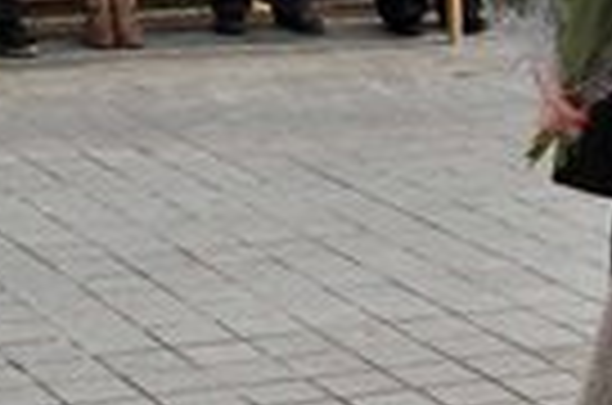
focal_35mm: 179
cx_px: 526
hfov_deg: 11.4
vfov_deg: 7.6
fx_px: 3043
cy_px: 22
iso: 200
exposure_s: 1/200
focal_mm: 25
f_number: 10
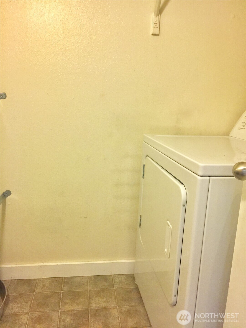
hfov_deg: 48.2
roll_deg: -2.5
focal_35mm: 29
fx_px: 275
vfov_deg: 61.7
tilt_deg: -12.4
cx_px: 123
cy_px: 164
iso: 80
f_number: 2.2
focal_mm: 4.15
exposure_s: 1/15
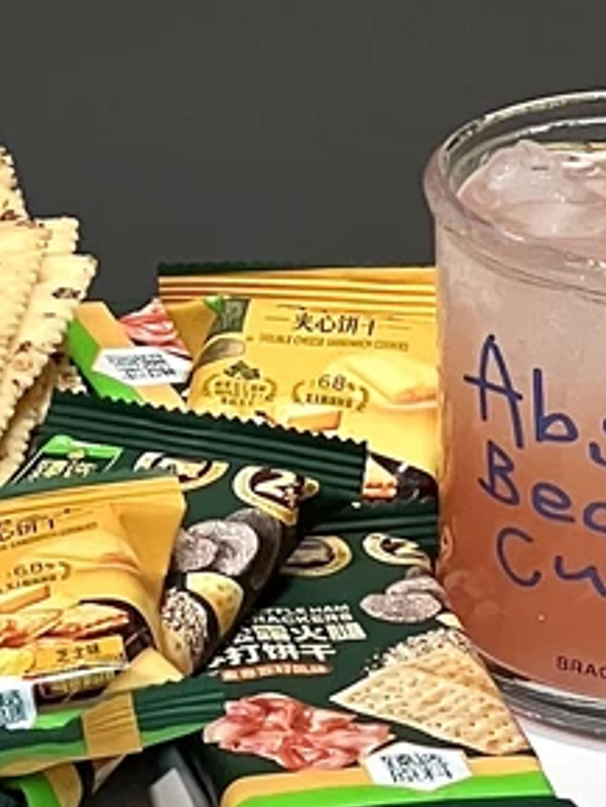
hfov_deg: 3.9
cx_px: -243
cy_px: -302
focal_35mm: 384
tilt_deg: -17.9
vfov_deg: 5.1
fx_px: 8957
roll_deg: -0.8
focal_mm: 9
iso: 160
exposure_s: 1/99
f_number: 2.8
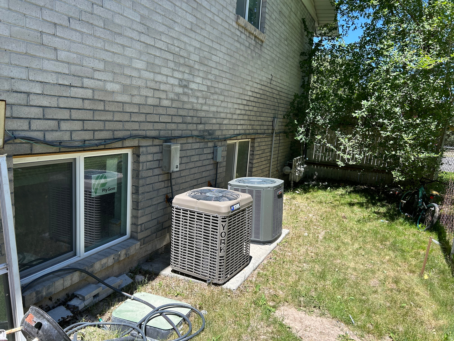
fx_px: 341
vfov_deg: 53.1
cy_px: 170
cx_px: 227
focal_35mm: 26
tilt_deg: -9.9
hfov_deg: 67.3
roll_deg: -1.5
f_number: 1.5
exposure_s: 1/1488
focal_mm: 5.7
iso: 50
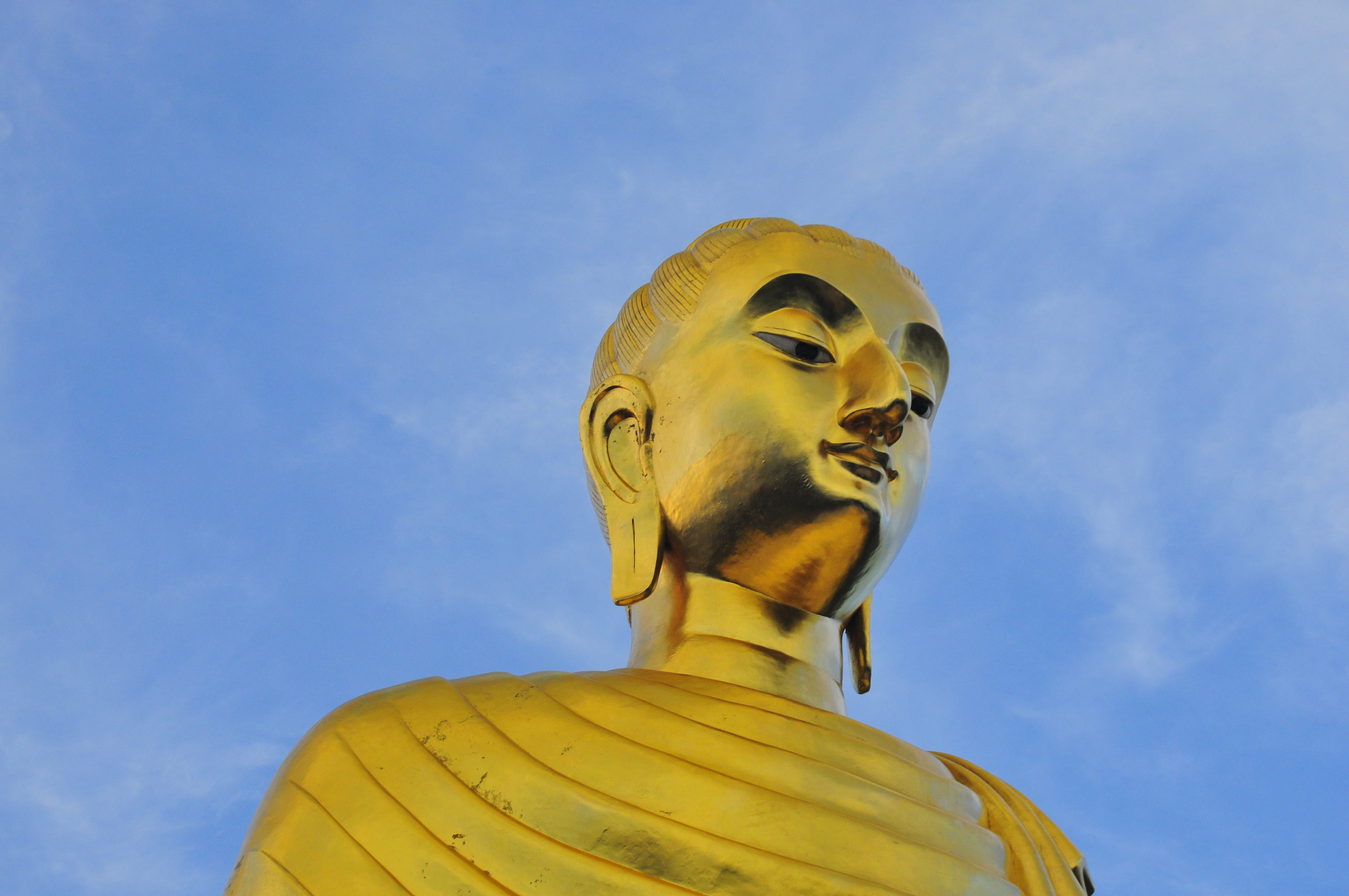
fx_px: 2695
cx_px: 674
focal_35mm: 72
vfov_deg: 18.9
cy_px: 448
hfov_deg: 28.1
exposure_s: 1/250
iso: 500
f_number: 8
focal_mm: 48
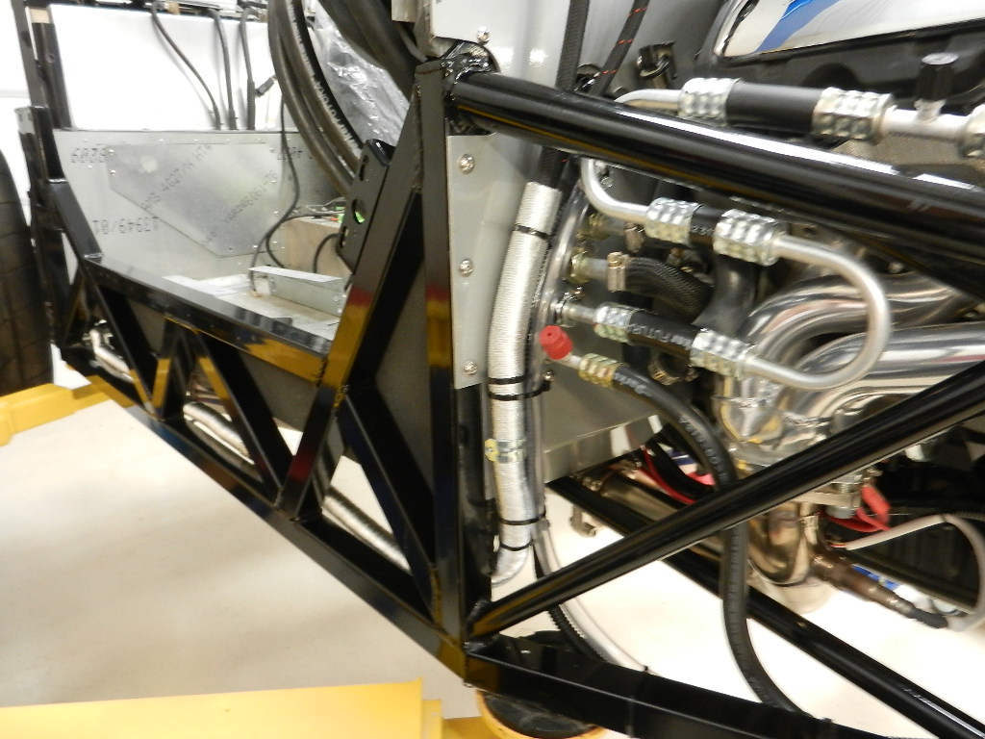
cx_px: 492
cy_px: 370
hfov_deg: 69.4
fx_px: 711
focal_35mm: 25
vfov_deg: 54.9
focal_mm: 4.5
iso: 400
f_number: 3.5
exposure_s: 1/8
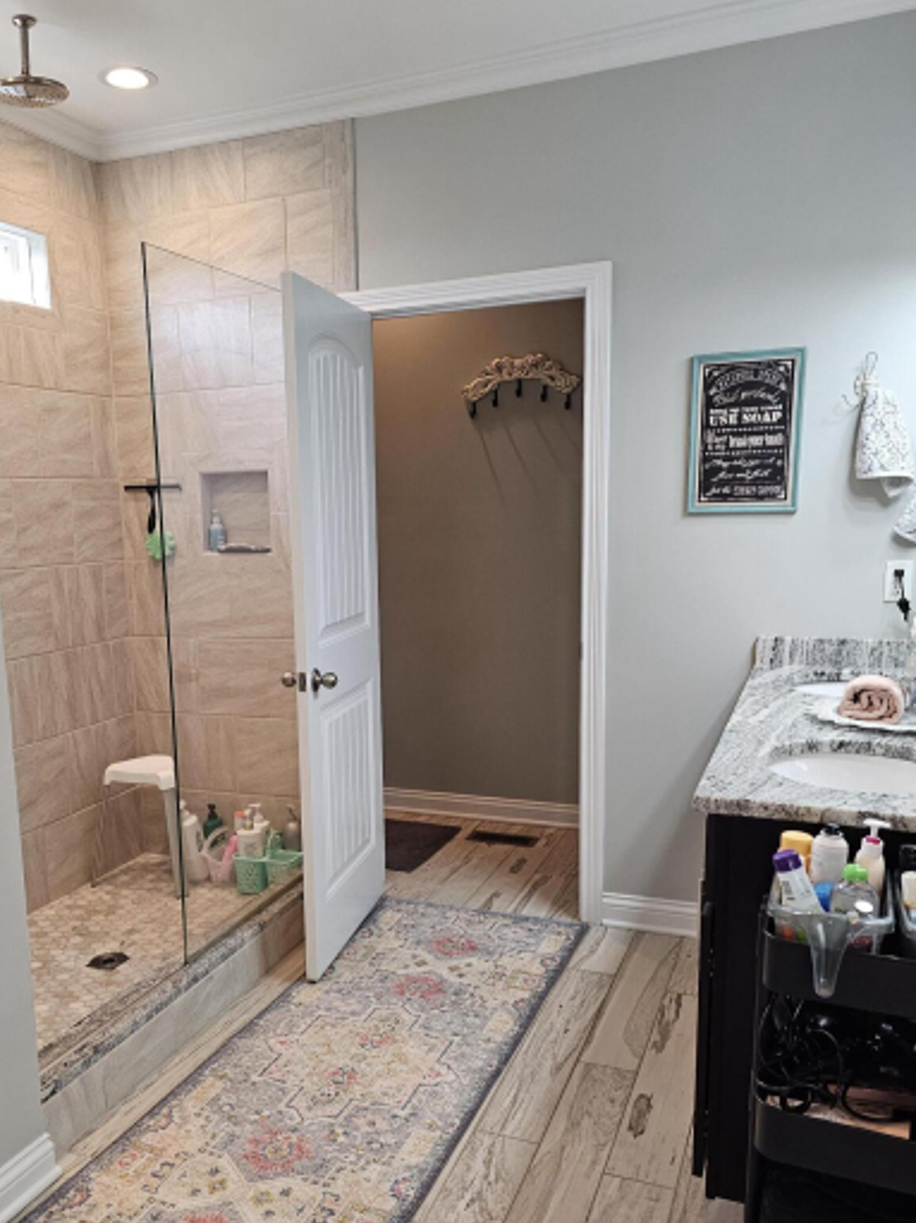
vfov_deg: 59.8
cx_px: 354
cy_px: 690
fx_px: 1059
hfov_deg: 46.4
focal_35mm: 30
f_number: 1.7
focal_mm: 6.3
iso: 160
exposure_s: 1/120
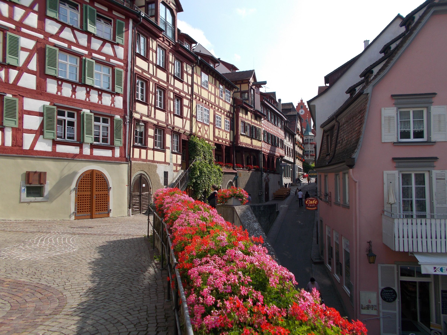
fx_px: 387
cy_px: 168
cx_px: 224
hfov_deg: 60.0
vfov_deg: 46.8
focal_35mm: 30
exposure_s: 1/125
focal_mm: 5.3
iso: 80
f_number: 8.6
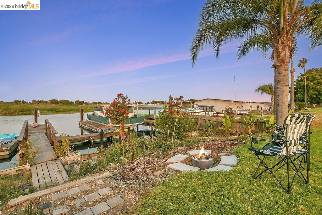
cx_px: 161
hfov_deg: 100.4
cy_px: 108
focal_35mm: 15
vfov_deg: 77.3
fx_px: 134
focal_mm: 10
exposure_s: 1/15
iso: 200
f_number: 5.6
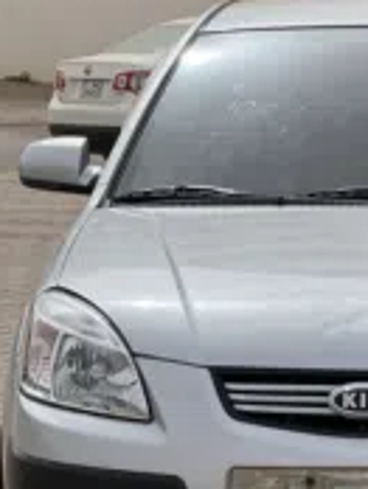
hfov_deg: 8.4
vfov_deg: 11.2
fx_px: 2503
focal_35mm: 177
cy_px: 200
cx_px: 374
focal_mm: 9
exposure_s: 1/1107
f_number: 2.8
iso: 32
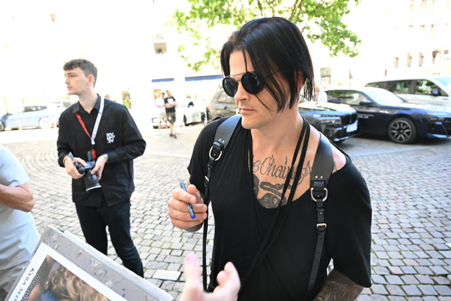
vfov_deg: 53.1
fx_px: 301
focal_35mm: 24
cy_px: 150
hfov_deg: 73.7
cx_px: 226
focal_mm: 24
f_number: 4.5
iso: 1250
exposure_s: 1/320
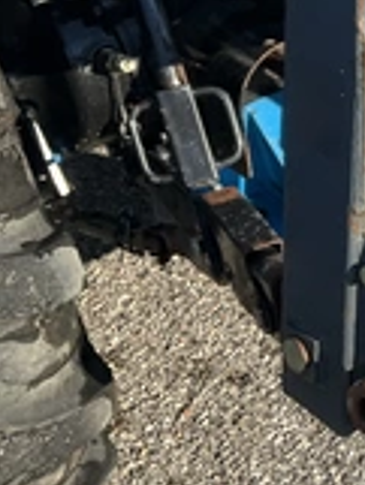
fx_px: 1011
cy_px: 127
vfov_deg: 26.7
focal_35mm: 72
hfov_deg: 18.0
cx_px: 570
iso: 25
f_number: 1.8
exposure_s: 1/674
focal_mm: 3
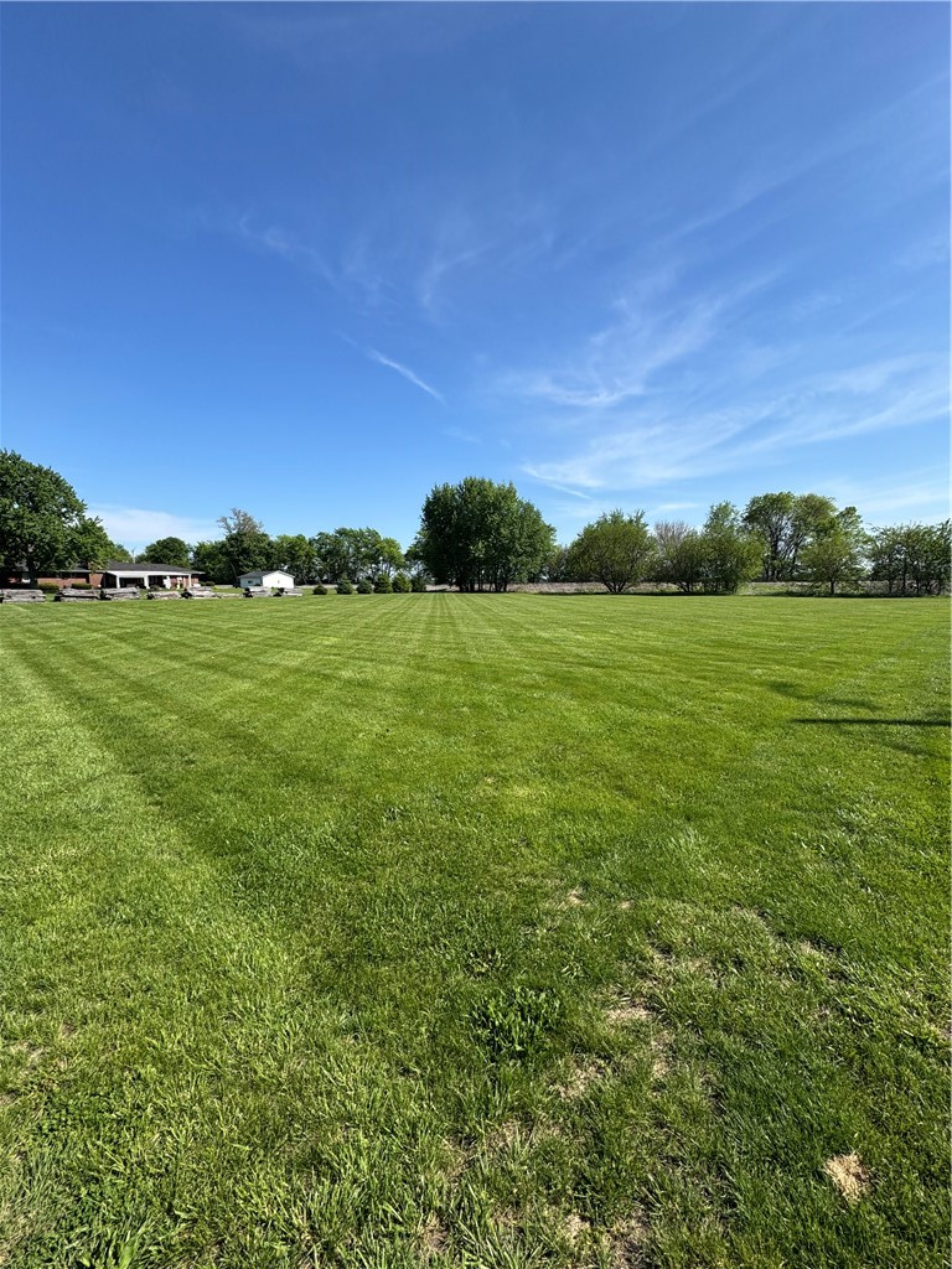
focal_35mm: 14
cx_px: 476
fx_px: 513
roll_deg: +0.4
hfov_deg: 85.7
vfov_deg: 102.1
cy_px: 634
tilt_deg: -6.5
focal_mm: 2.22
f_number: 2.2
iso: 50
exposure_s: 1/1506
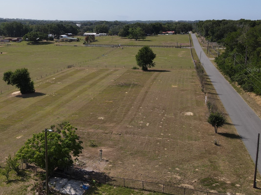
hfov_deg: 49.8
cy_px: 69
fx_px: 271
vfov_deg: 39.3
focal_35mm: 36
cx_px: 74
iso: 100
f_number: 2.8
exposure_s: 1/800
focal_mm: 4.5
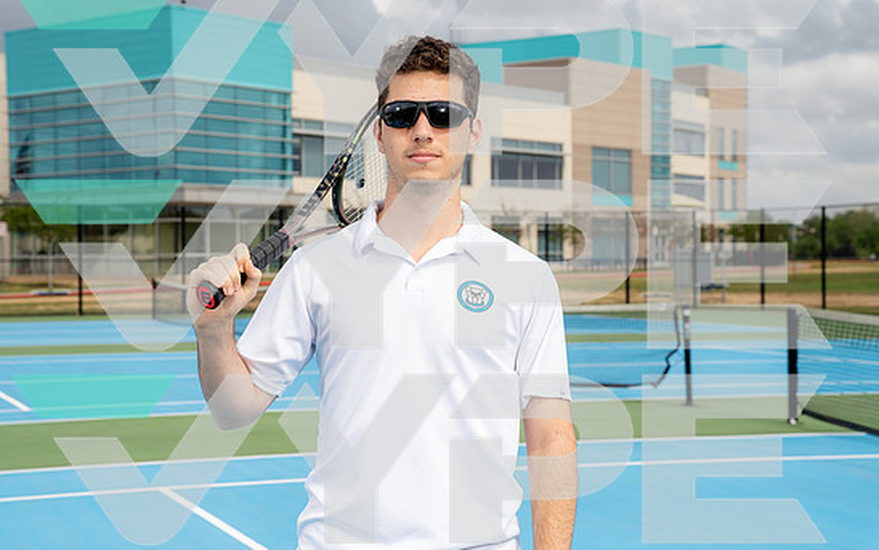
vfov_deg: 18.9
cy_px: 265
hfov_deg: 29.8
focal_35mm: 69
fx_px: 1654
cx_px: 423
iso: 100
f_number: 7.1
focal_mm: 64
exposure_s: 1/250
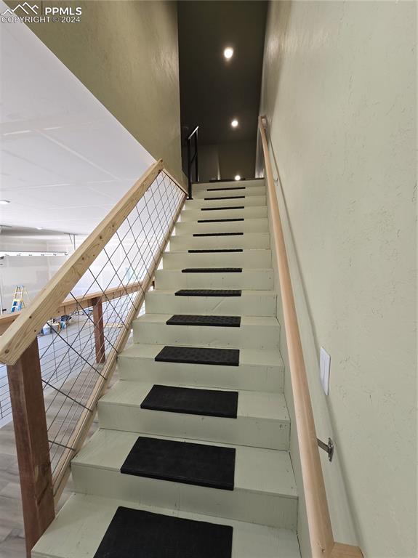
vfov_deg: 106.2
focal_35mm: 13
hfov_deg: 89.9
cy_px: 279
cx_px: 209
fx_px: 210
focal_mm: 2.2
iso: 50
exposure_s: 1/60
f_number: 2.2
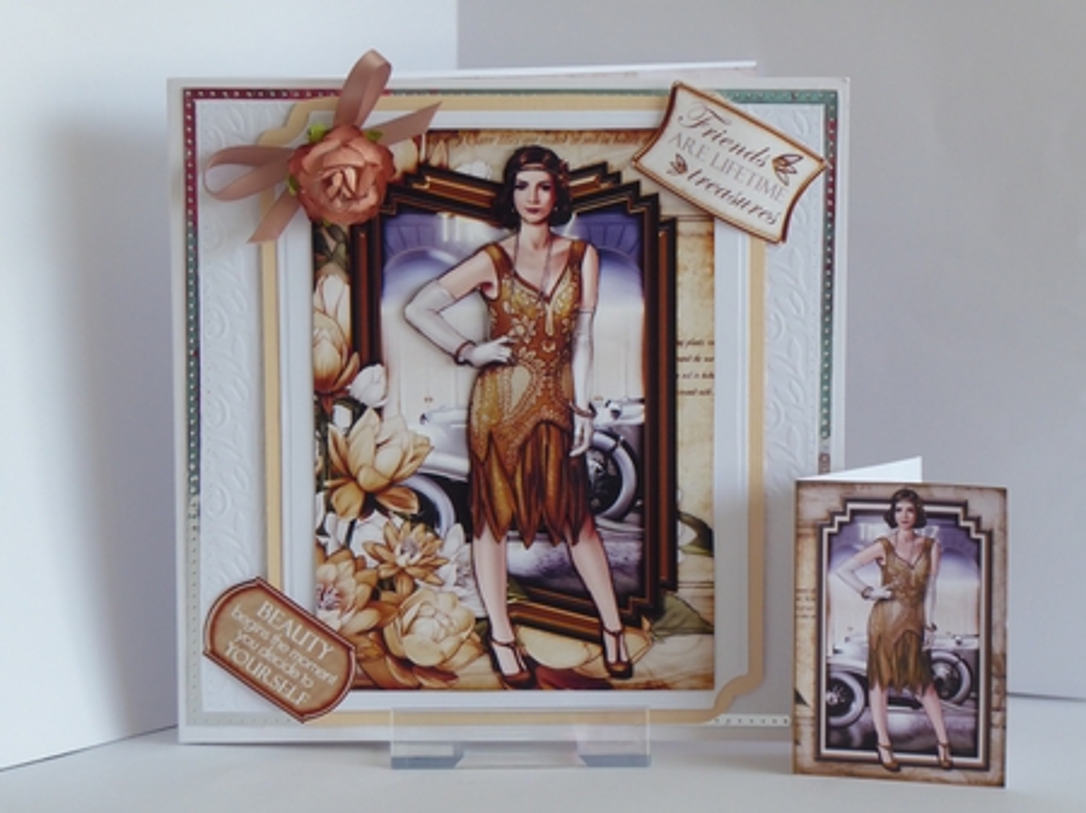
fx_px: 3669
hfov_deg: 16.8
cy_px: 406
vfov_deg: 12.7
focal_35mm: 117
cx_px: 543
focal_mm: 19
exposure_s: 1/125
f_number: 5.1
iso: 320
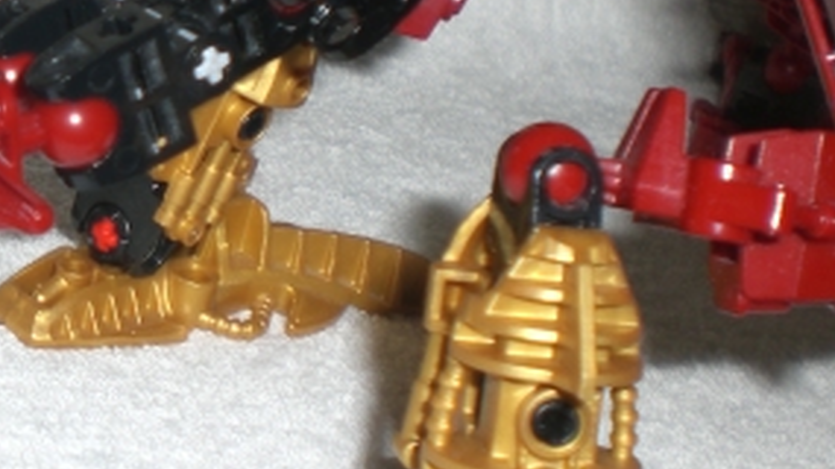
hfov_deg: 22.1
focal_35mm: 93
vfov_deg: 12.9
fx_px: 2058
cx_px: 0
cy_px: 47
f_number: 3.1
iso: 50
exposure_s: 1/60
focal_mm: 6.3
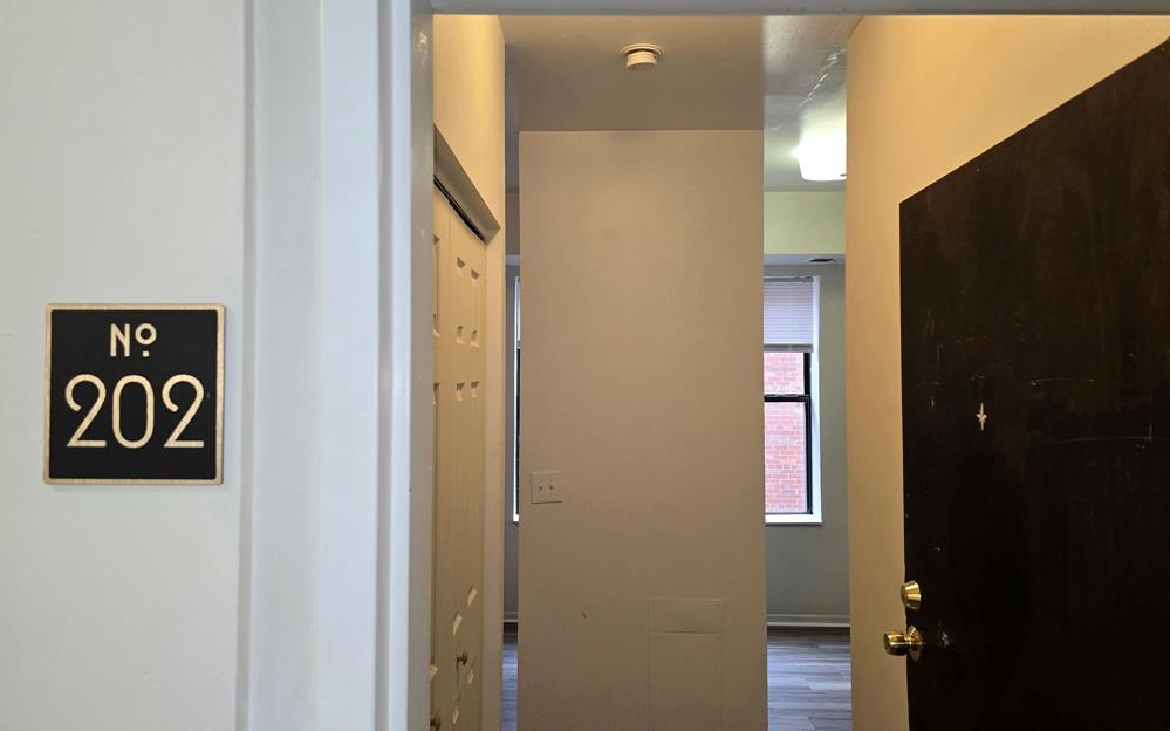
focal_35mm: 25
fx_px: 797
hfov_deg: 72.5
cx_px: 573
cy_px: 353
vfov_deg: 49.3
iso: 100
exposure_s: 1/60.2
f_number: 1.7
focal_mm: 6.3
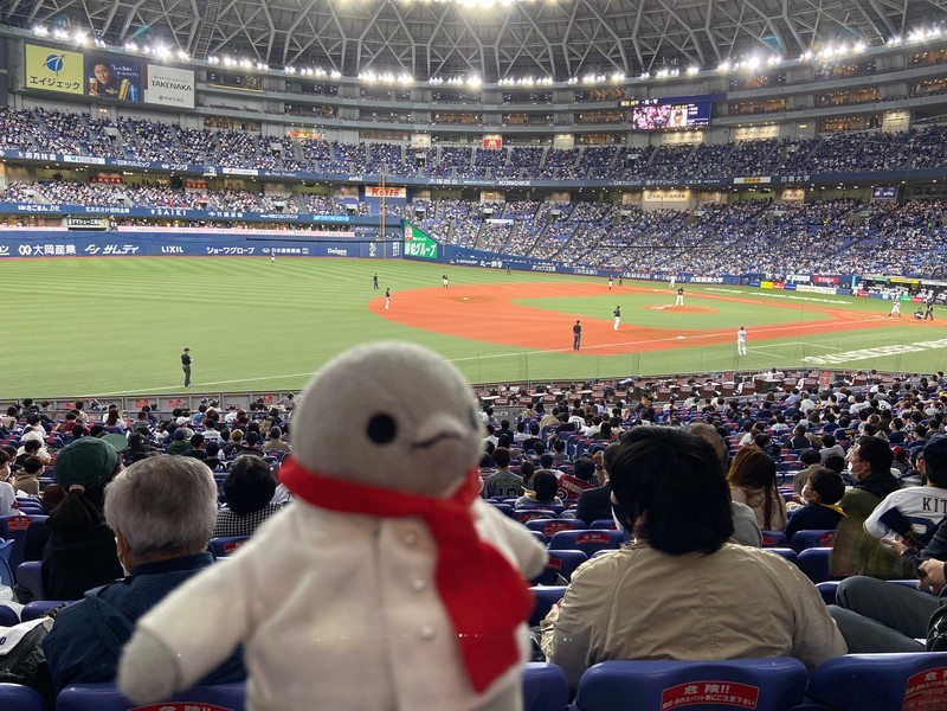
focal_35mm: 26
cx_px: 474
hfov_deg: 67.3
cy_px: 356
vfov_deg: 53.1
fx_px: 711
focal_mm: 4.25
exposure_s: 1/60
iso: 64
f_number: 1.8
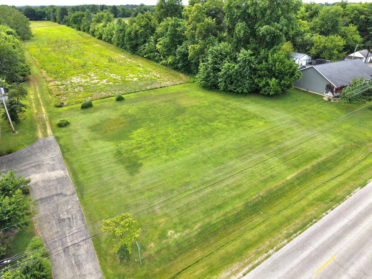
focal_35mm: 24
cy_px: 140
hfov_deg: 71.6
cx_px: 186
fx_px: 258
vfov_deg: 56.8
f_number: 1.8
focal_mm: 8.67
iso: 100
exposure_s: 1/1000
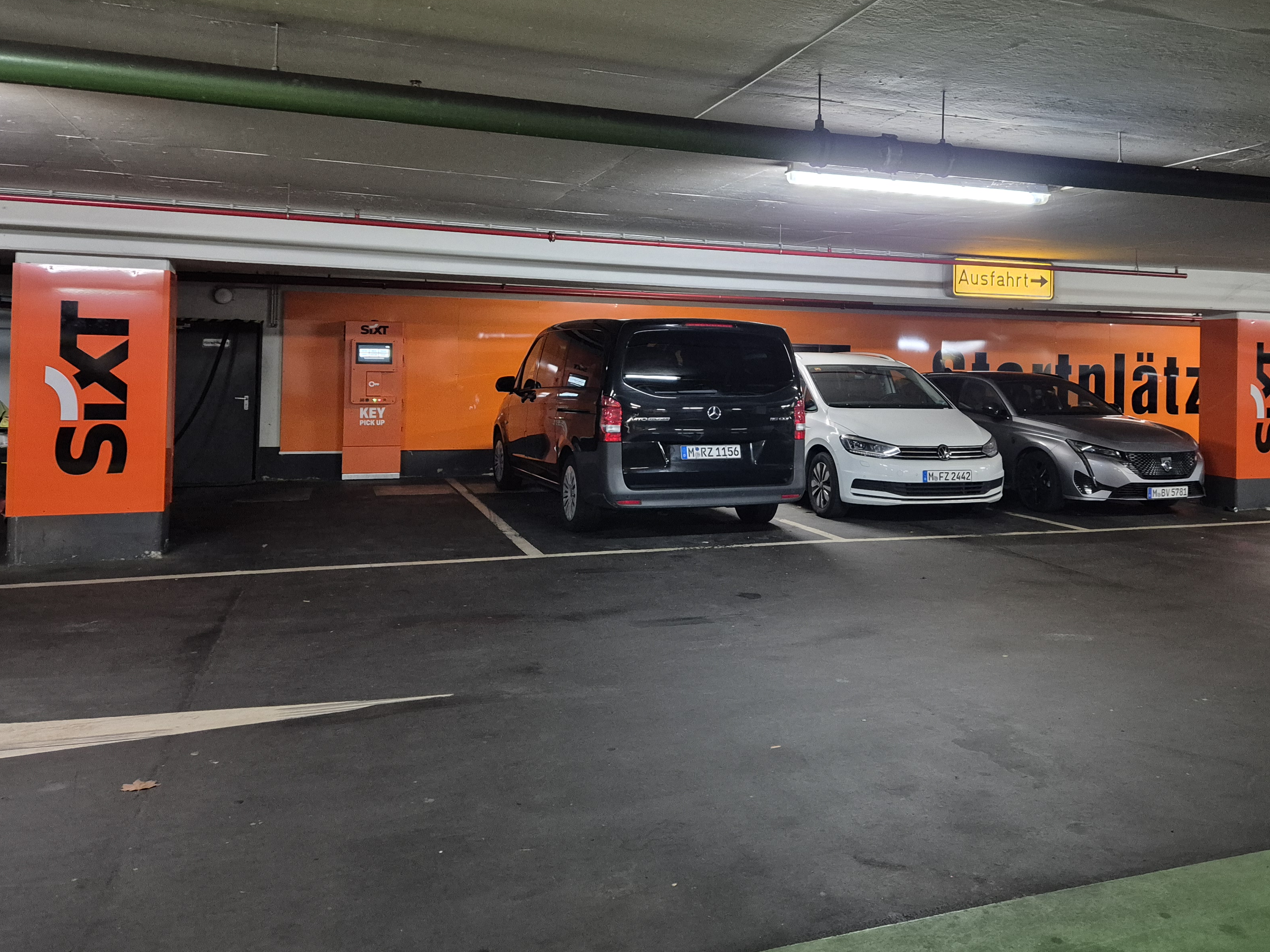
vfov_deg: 47.9
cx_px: 739
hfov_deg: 61.3
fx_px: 1064
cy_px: 371
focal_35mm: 29
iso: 1250
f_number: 1.8
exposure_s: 1/50
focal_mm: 5.4
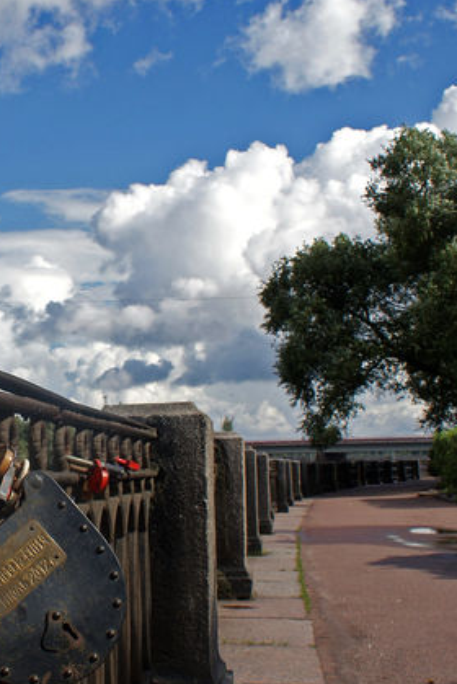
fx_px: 1103
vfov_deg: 34.4
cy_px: 379
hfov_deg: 22.5
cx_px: -3
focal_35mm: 58
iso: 100
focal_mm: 18
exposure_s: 1/80
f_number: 8
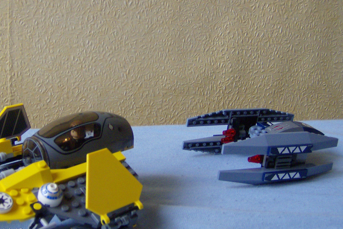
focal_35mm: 53
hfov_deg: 37.5
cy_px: 94
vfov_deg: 25.5
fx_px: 505
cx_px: 152
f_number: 2.8
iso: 164
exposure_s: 1/64
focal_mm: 6
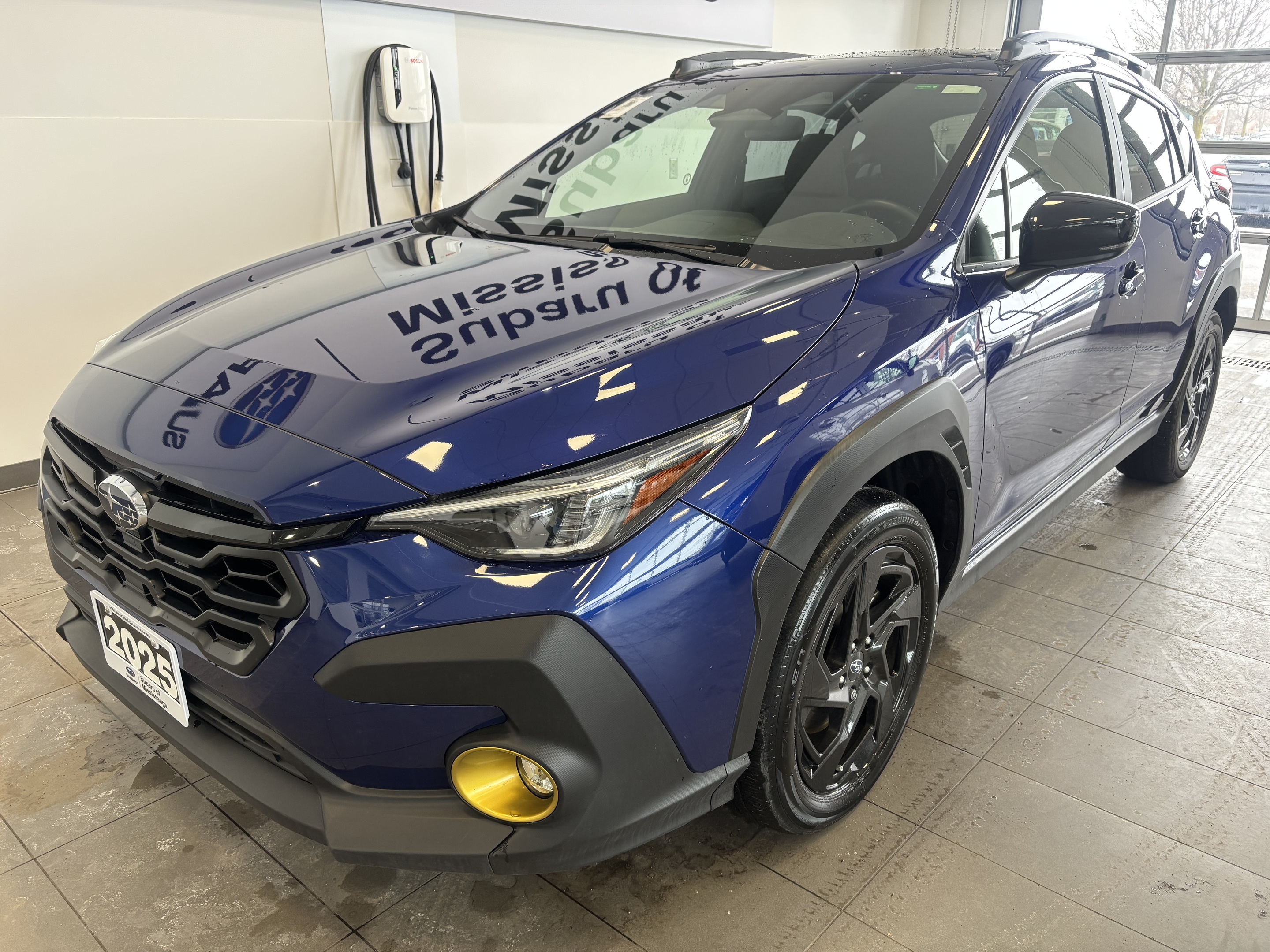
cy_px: 476
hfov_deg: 67.3
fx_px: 954
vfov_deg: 53.1
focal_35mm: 26
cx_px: 635
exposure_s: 1/60
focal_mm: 5.96
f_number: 1.6
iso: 125
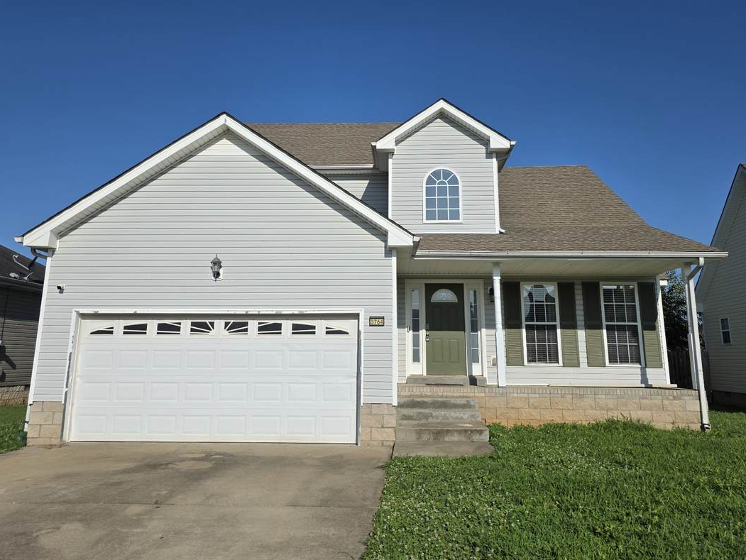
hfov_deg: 63.4
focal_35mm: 28
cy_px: 227
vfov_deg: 49.5
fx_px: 604
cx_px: 379
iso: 50
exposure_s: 1/7944
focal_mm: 6.3
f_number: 1.7
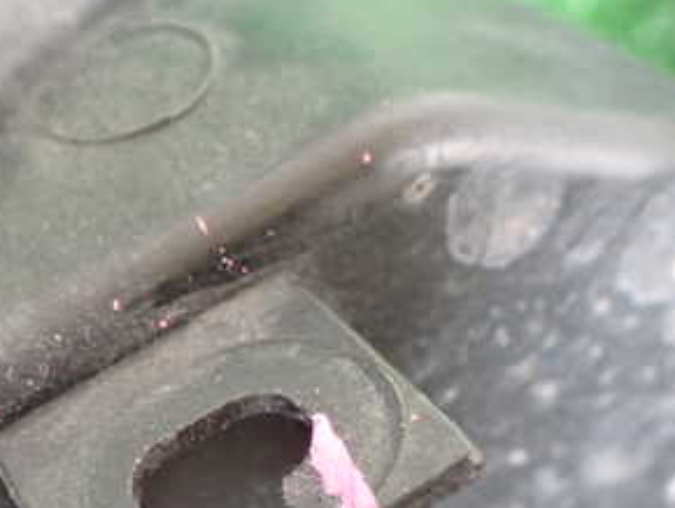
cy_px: 443
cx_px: 142
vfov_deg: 23.2
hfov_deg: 30.5
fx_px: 1210
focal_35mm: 62
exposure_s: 1/40
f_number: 2.3
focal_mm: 5.4
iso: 800
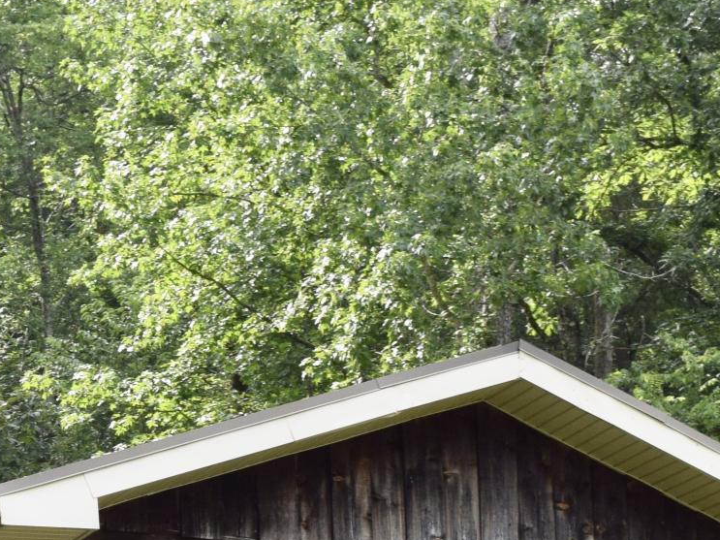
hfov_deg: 11.6
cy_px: 902
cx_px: 18
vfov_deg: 8.5
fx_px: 3513
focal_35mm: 169
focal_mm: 29
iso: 400
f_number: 8
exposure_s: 1/250
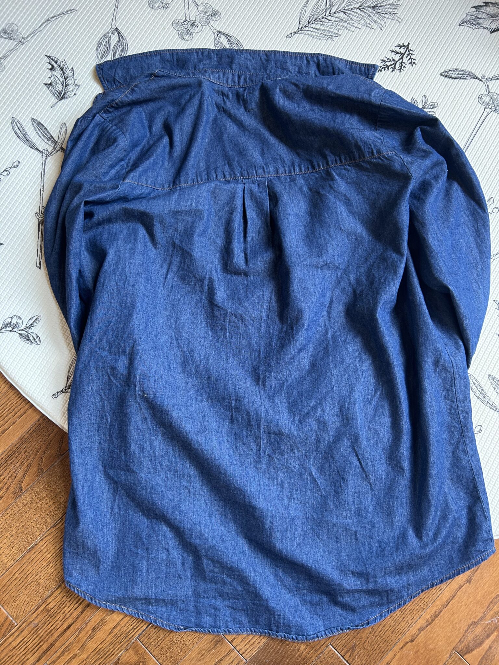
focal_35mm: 26
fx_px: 500
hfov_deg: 53.1
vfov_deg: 67.3
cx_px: 250
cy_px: 332
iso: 100
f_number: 1.5
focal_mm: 5.7
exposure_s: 1/60
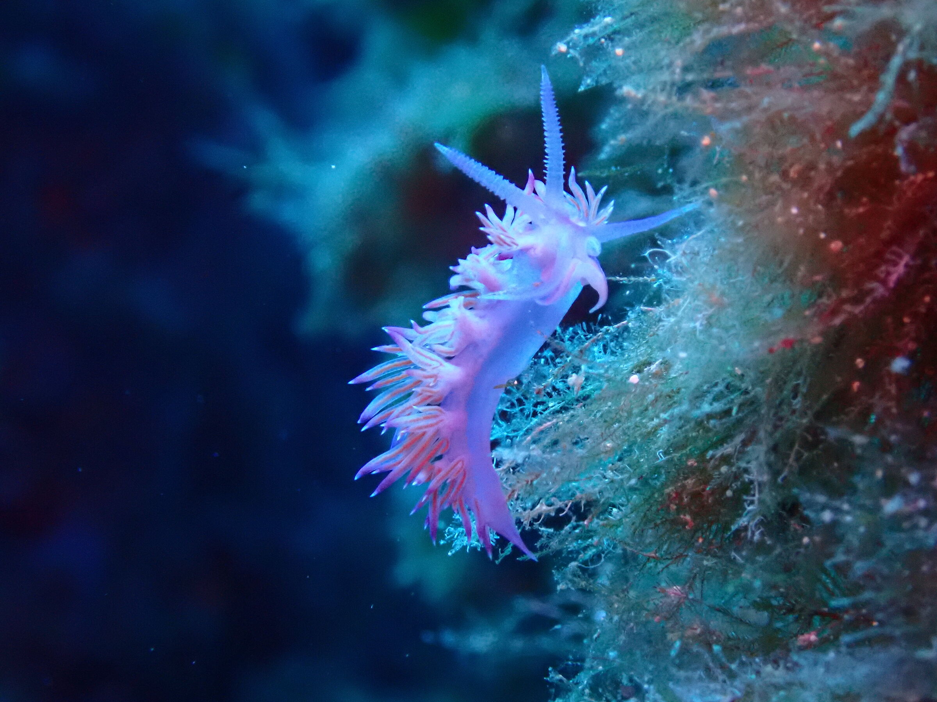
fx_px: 2707
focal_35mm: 100
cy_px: 351
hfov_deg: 19.6
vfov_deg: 14.8
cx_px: 468
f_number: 6.3
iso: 1600
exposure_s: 1/160
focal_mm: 18
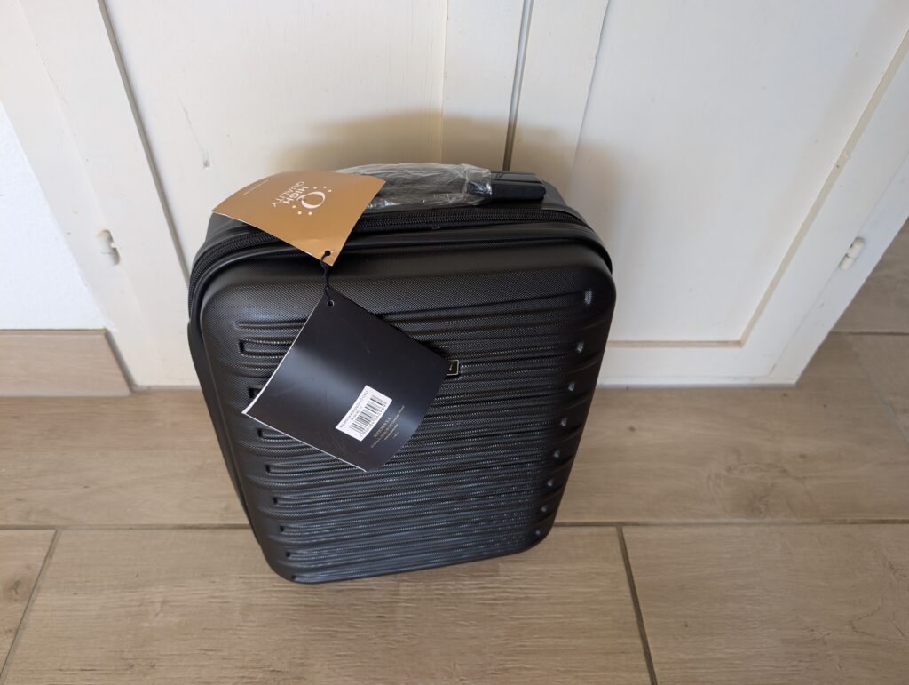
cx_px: 454
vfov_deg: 56.9
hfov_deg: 71.5
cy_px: 342
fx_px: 631
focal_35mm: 24
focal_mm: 6.9
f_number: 1.68
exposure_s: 1/44.4
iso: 136
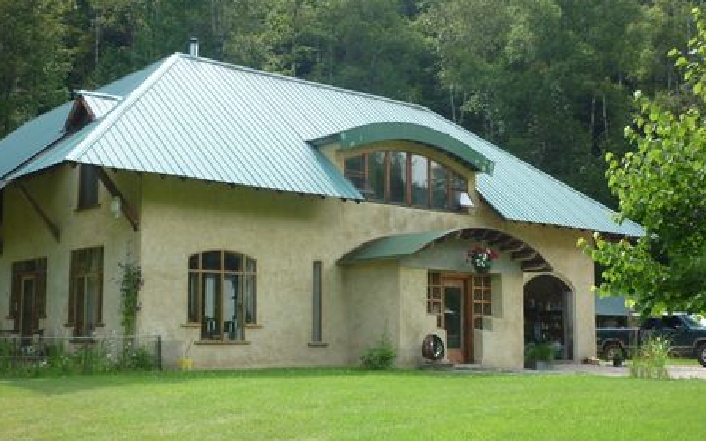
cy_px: 231
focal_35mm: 47
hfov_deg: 42.6
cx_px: 314
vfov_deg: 27.4
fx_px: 904
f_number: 2.8
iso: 80
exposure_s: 1/320
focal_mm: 5.5
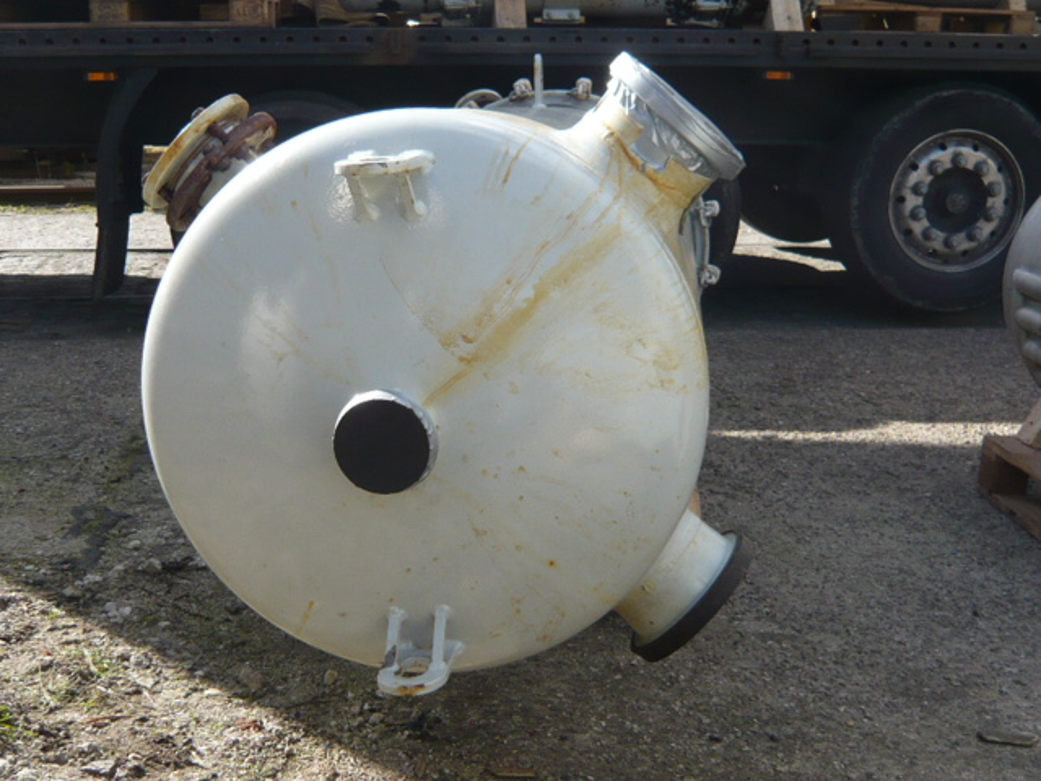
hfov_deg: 45.8
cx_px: 520
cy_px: 390
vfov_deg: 35.1
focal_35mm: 41
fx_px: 1233
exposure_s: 1/500
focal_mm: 4.6
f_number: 2.8
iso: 100
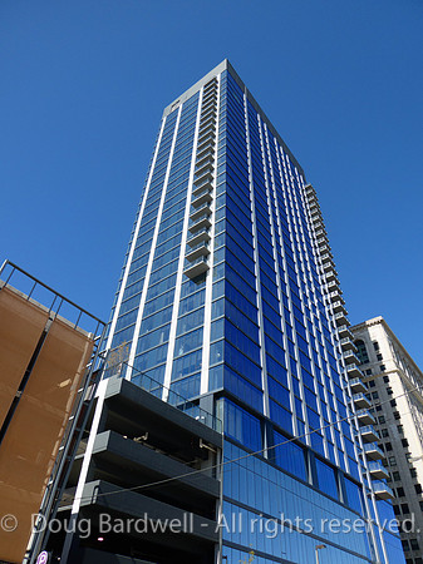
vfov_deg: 71.6
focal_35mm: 24
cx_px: 212
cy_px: 282
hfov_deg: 56.8
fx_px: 391
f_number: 3.3
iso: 80
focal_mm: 4.3
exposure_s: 1/800
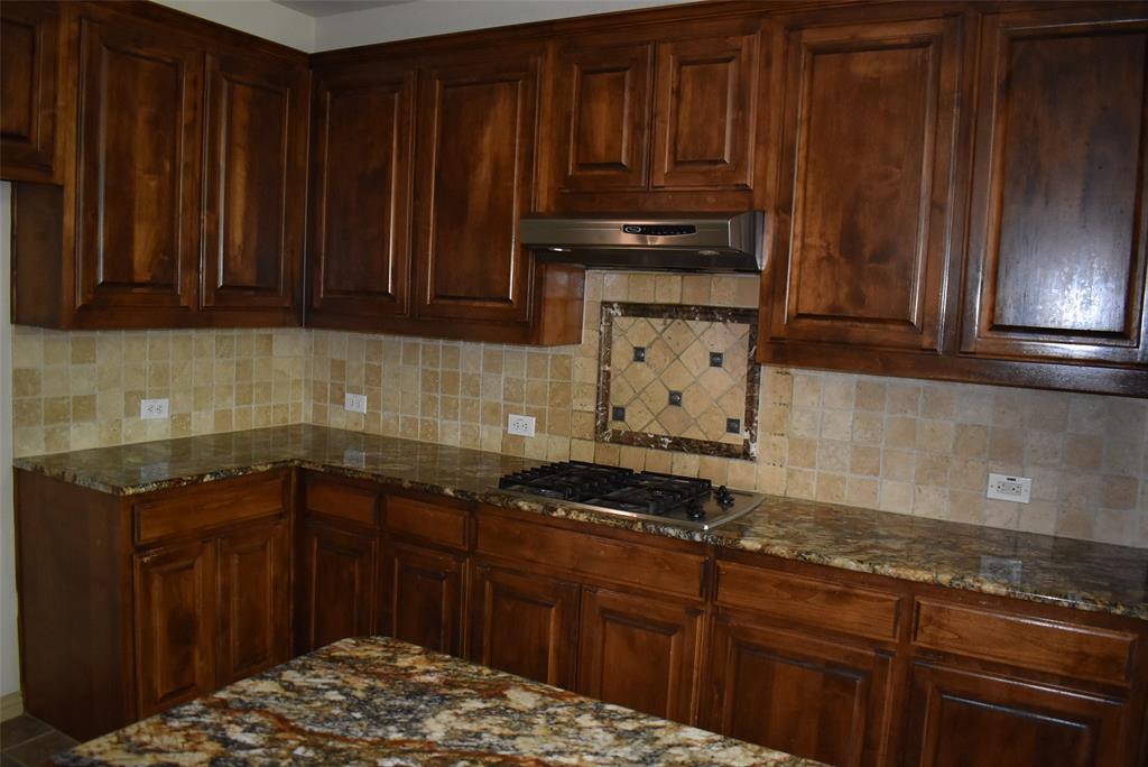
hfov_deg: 67.4
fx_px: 861
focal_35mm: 27
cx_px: 574
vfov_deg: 48.0
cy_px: 384
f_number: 3.5
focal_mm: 18
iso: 2000
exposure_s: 1/60
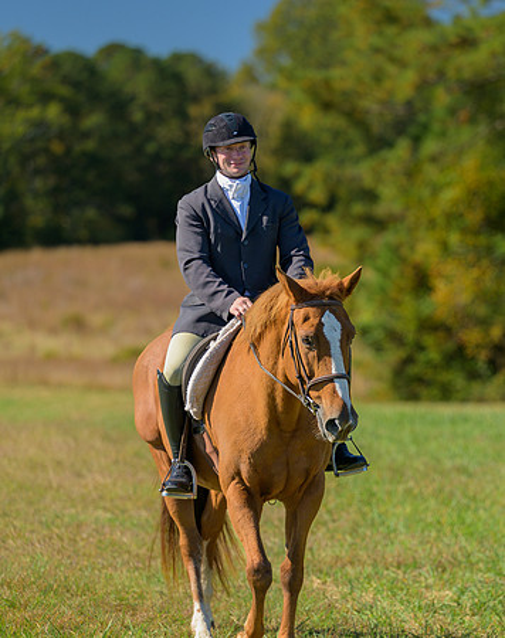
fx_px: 3989
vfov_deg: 9.1
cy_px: 319
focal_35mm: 212
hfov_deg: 7.2
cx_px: 306
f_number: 3.2
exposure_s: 1/800
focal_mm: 150
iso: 200
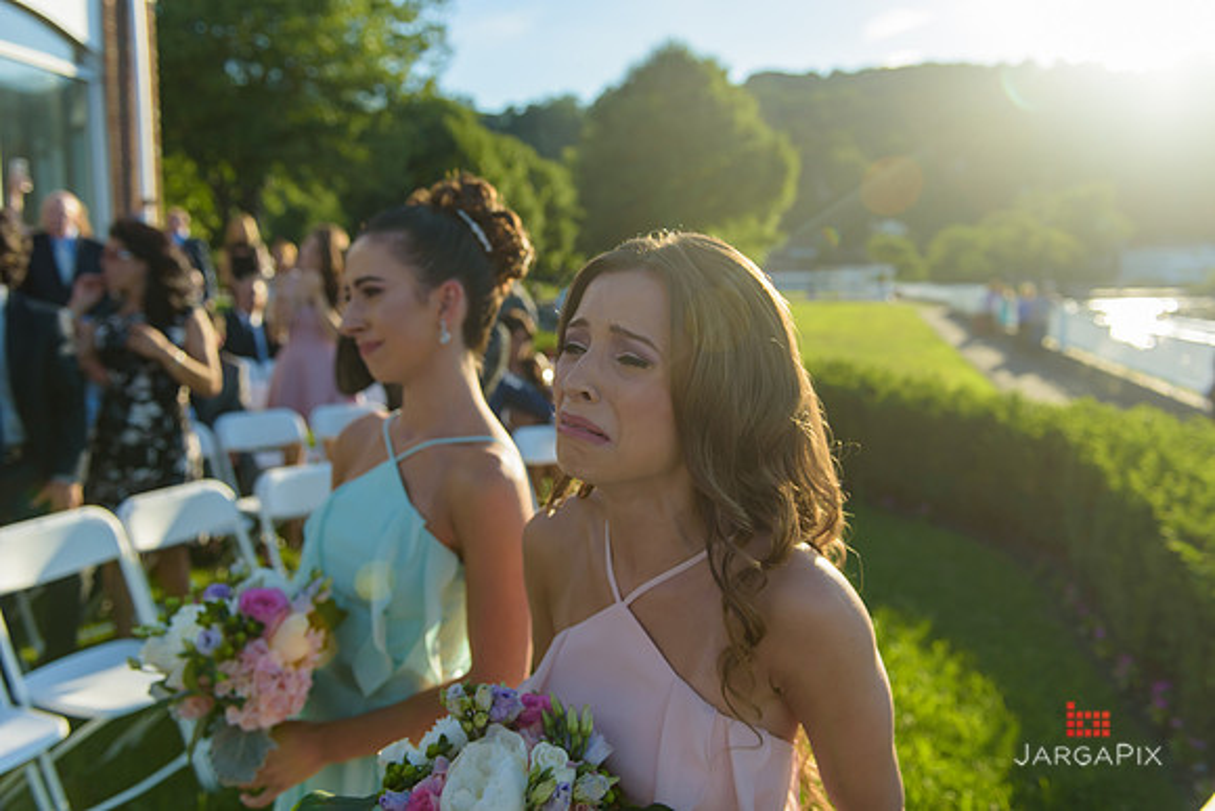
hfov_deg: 60.3
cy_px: 406
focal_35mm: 31
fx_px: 1046
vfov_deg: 42.3
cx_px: 608
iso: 200
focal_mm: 31
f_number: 3.2
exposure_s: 1/1600
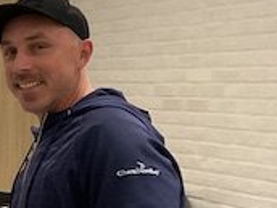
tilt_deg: -7.4
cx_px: -330
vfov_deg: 12.2
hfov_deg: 13.3
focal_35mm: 121
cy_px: 184
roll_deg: -0.1
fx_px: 968
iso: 160
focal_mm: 4.25
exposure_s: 1/60
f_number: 1.8
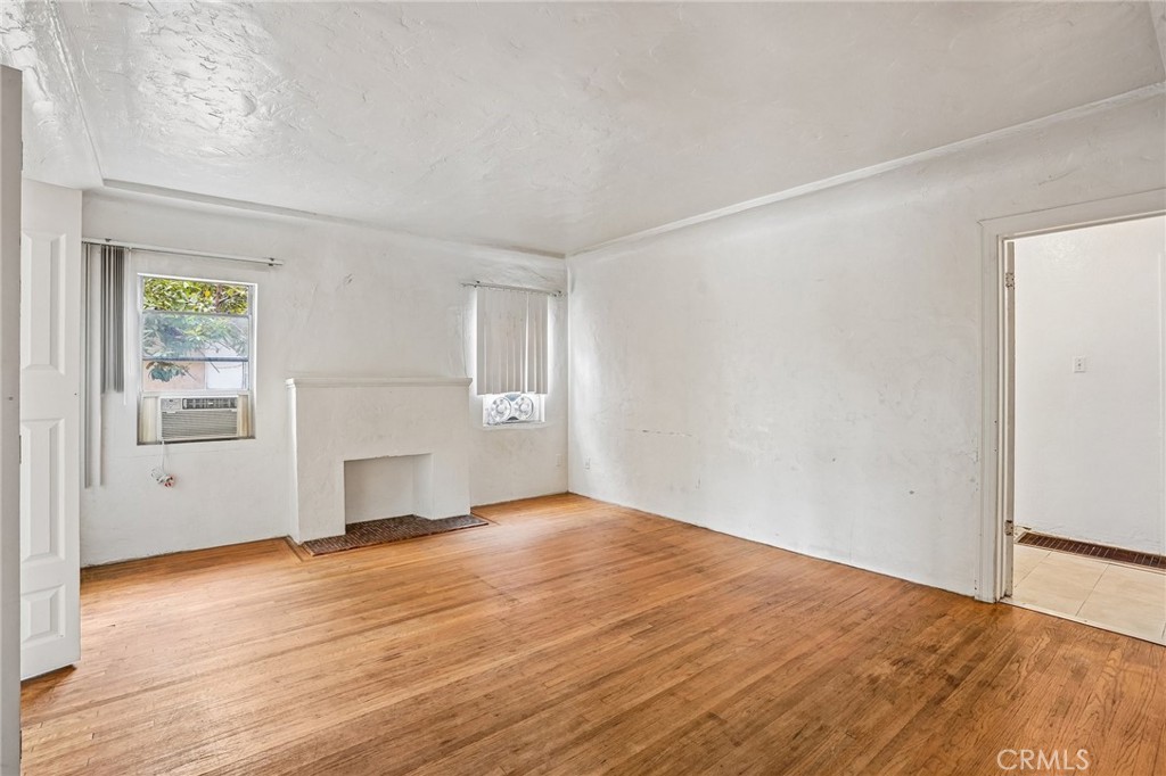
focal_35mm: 16
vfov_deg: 73.7
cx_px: 583
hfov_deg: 96.8
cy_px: 388
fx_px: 518
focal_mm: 16
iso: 400
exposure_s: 1/4
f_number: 8
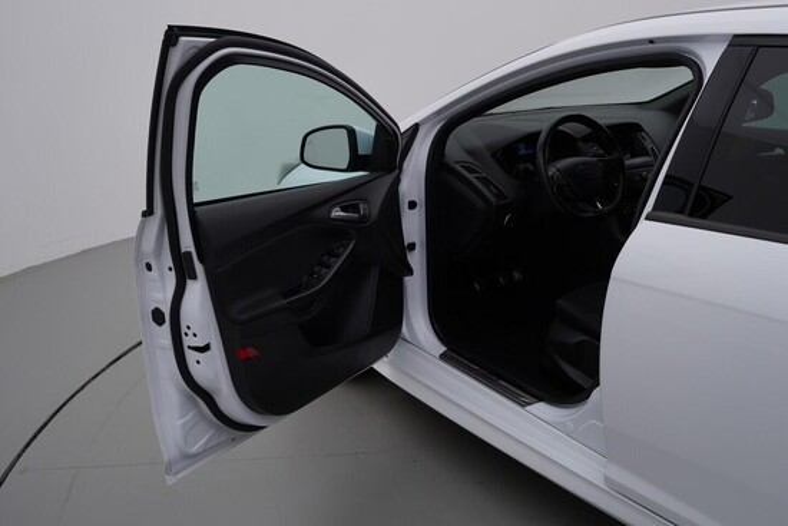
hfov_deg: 53.1
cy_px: 263
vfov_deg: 36.9
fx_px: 788
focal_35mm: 36
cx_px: 394
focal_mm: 24
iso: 125
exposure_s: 1/125
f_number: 5.6
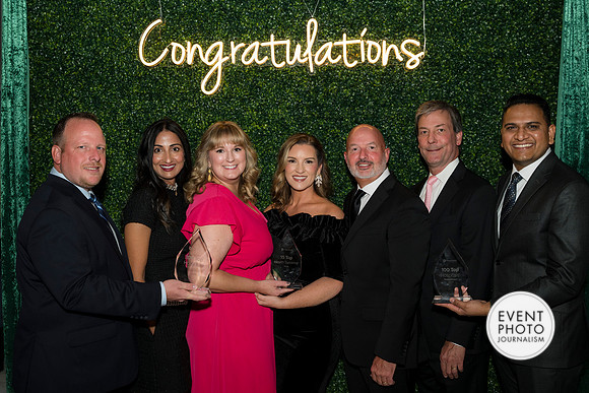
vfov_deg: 34.2
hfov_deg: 49.5
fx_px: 638
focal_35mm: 39
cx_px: 294
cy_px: 196
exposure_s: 1/160
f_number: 5
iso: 500
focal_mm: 39
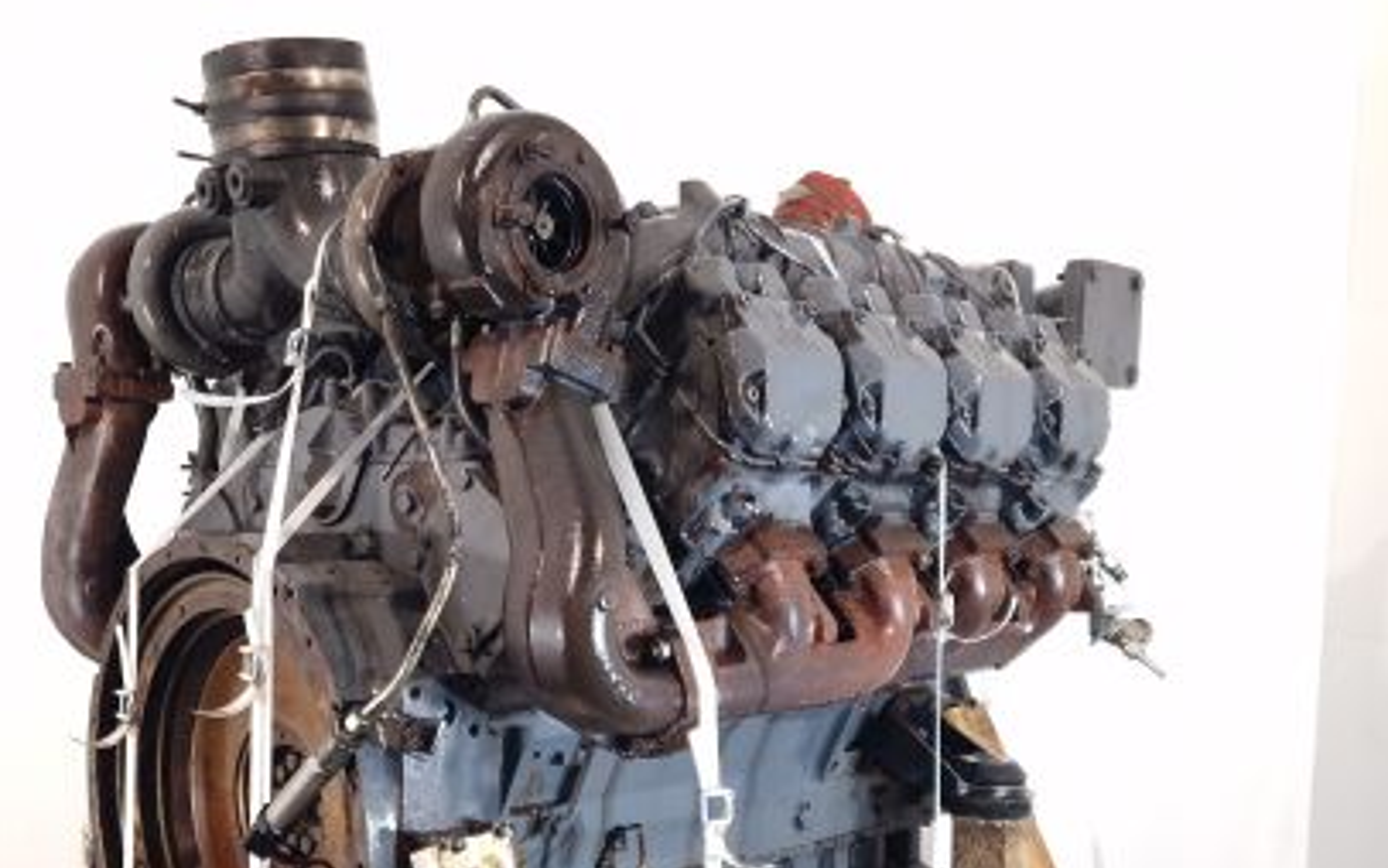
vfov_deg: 34.5
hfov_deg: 53.7
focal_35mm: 36
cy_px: 660
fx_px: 1362
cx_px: 568
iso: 125
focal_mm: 6.4
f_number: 1.8
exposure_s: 1/50
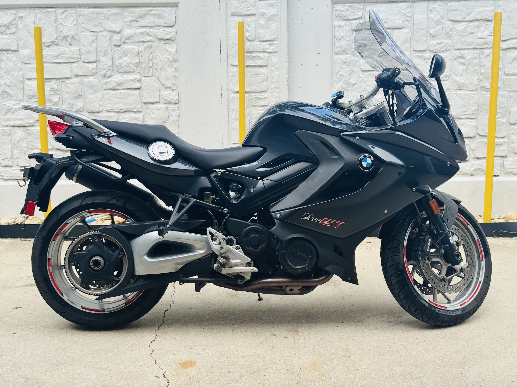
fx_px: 717
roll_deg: +0.3
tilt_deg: -8.3
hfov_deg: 39.7
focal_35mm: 48
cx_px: 258
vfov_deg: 30.3
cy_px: 194
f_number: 1.78
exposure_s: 1/563
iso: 64
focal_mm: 6.76
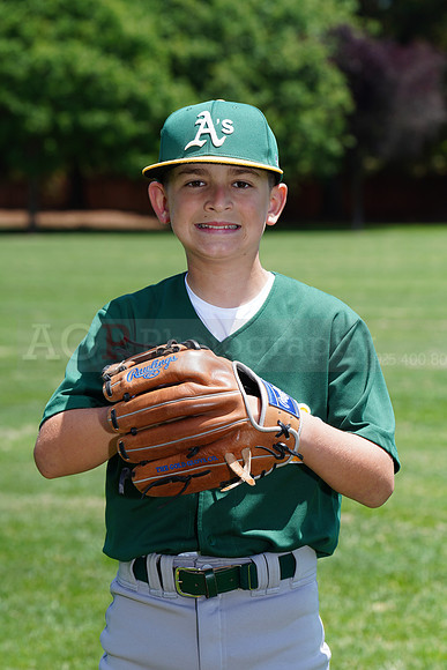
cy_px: 335
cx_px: 224
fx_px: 3425
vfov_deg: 11.2
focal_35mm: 184
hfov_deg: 7.5
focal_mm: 184
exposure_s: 1/200
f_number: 10
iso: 200
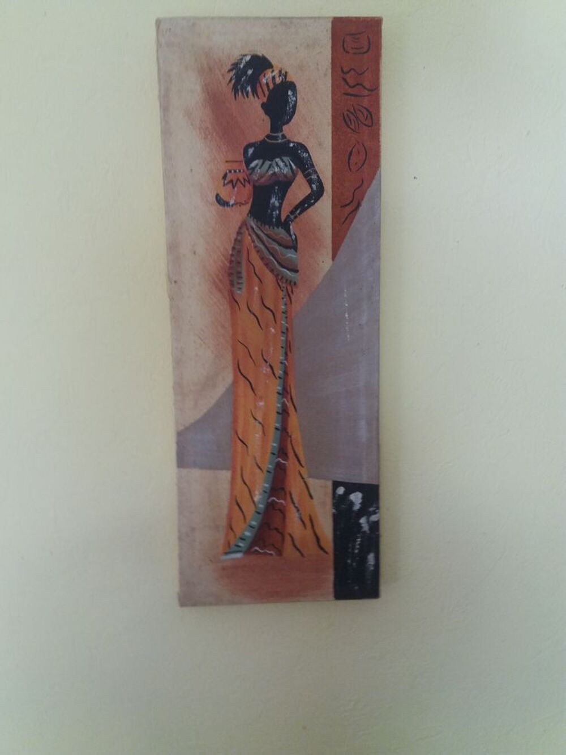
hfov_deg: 49.8
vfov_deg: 63.4
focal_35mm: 28
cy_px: 378
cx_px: 283
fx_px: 610
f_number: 1.9
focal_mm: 3.7
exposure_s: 1/33
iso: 125
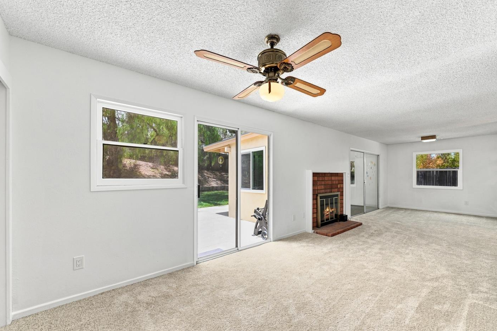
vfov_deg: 77.3
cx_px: 257
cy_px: 173
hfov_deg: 100.4
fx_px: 207
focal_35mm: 15
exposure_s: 1/80
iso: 500
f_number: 11
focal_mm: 14
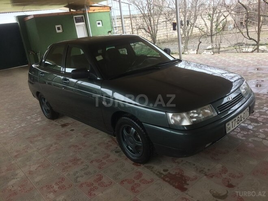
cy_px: 100
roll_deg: +9.6
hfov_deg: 61.7
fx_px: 225
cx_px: 134
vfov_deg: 48.2
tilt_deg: -16.6
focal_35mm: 29
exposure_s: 1/100
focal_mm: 4.15
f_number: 2.2
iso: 64
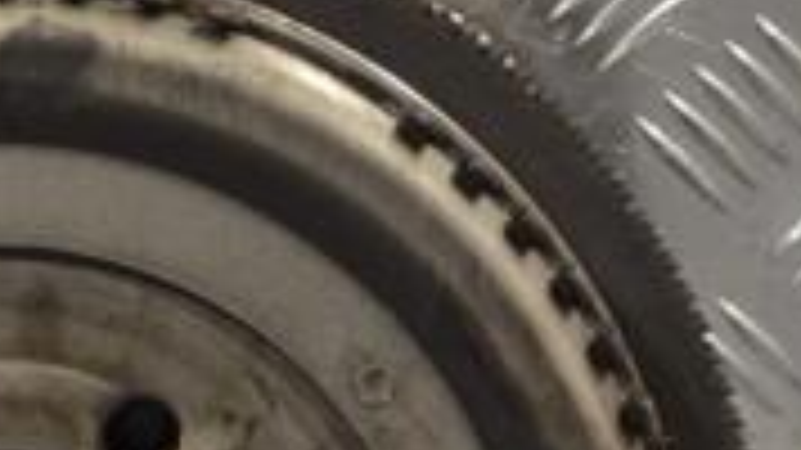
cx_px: -18
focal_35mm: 212
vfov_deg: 5.7
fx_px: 4501
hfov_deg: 10.1
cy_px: 652
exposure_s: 1/60
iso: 400
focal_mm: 40
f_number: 5.3
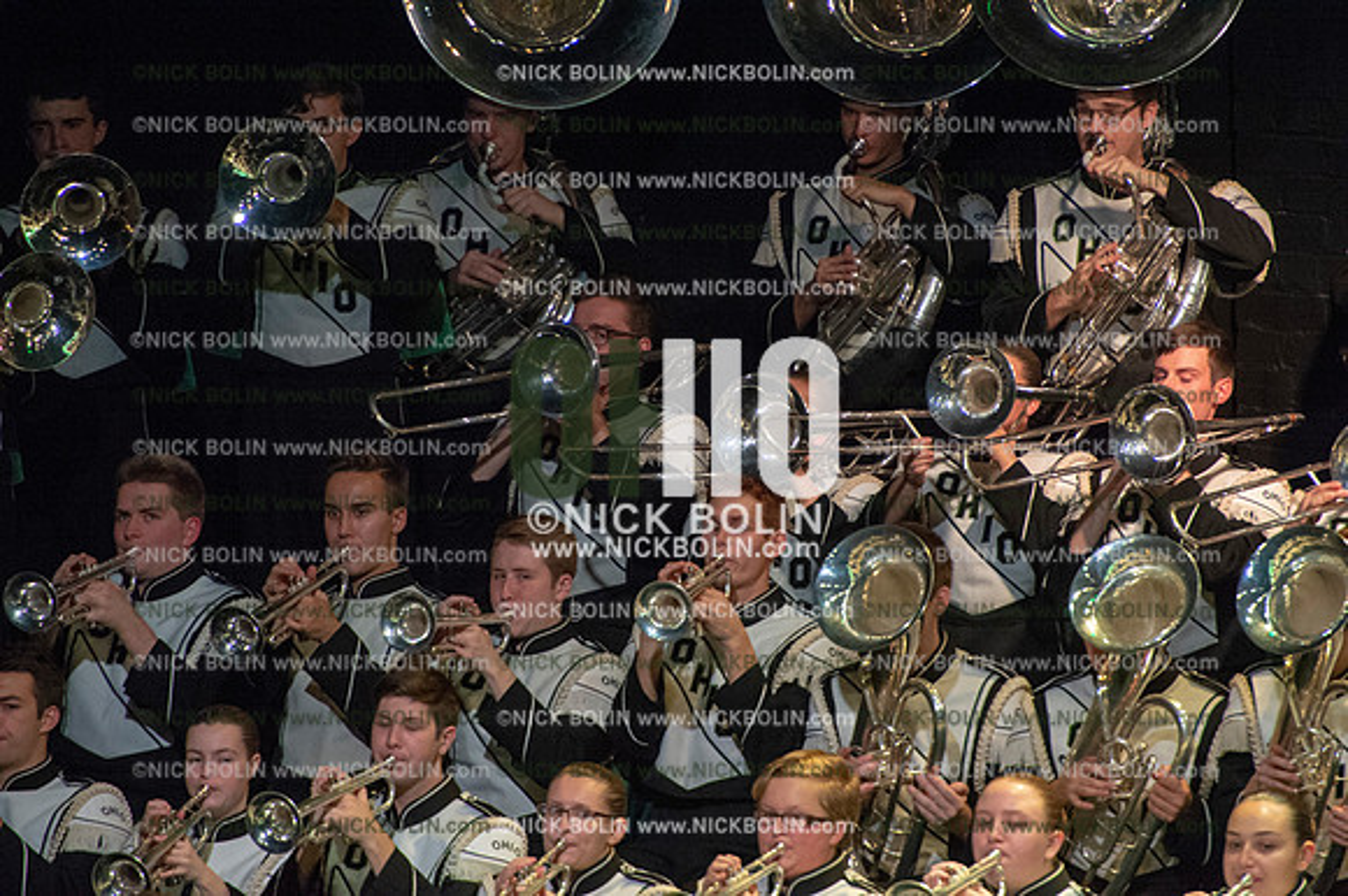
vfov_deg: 3.4
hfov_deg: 5.2
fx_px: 14969
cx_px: 674
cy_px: 448
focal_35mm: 400
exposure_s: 1/320
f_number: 5.6
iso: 8000
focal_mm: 400
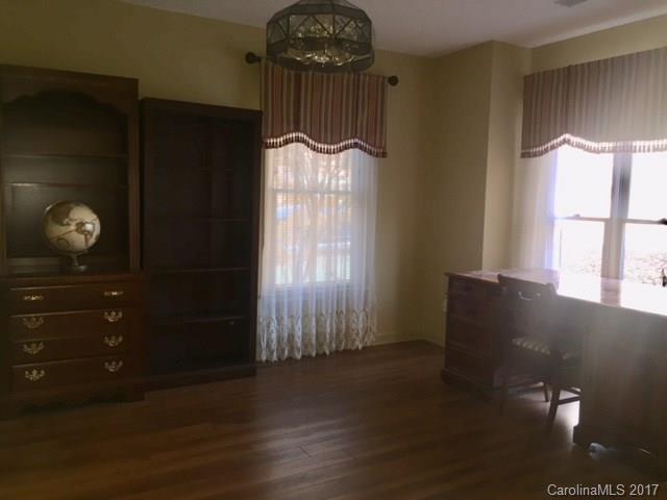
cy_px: 250
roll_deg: -2.4
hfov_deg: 61.7
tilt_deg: -6.4
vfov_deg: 48.2
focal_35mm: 29
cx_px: 334
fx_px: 559
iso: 64
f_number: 2.2
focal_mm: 4.15
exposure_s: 1/30
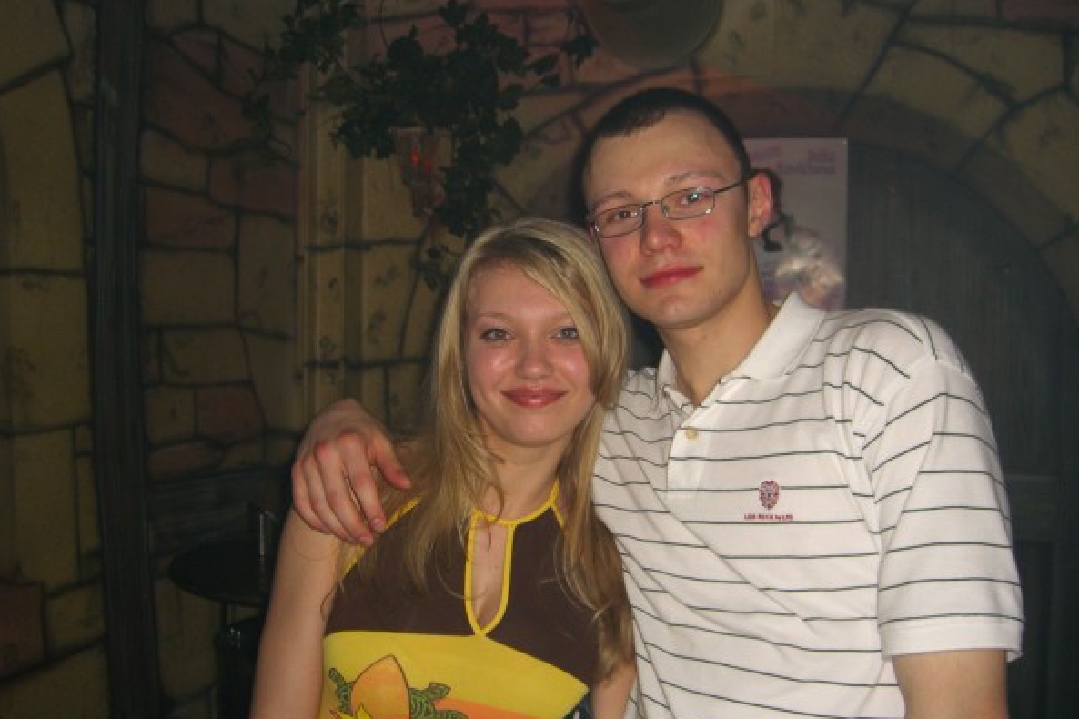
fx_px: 1198
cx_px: 539
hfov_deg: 48.5
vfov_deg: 33.4
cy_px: 393
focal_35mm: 40
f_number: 2.8
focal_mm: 7.9
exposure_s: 1/60
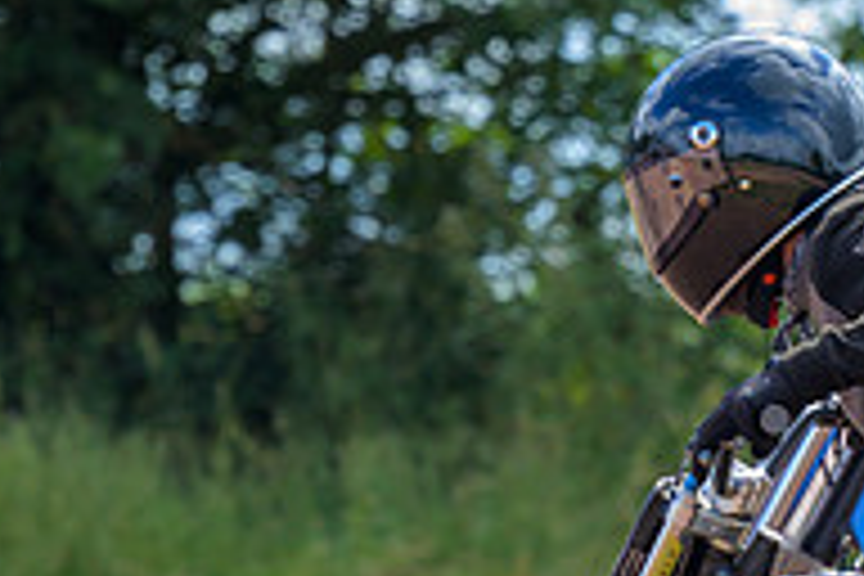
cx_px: 867
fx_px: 19918
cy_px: 546
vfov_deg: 1.7
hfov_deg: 2.5
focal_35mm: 830
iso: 180
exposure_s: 1/320
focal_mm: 155
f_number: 4
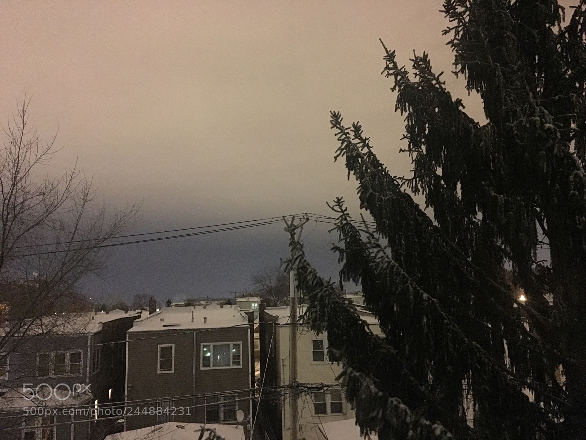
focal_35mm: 29
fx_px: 491
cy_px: 220
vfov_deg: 48.2
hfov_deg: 61.7
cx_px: 293
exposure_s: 1/4
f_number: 2.2
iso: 500
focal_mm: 4.15
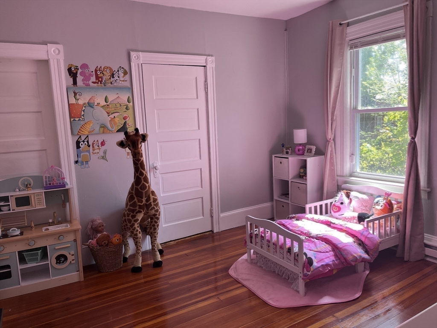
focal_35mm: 26
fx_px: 328
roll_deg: +2.3
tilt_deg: -7.3
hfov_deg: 67.3
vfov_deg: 53.1
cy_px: 164
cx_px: 218
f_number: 1.6
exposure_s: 1/122
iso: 40
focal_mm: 5.1
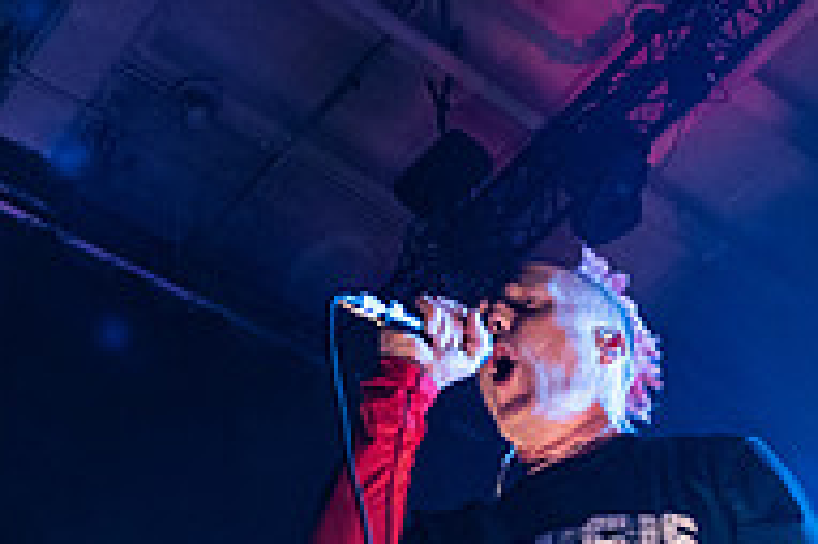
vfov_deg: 17.7
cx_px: 574
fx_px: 1657
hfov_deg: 27.5
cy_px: 653
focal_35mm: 73
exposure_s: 1/320
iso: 3200
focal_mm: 24
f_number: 3.2
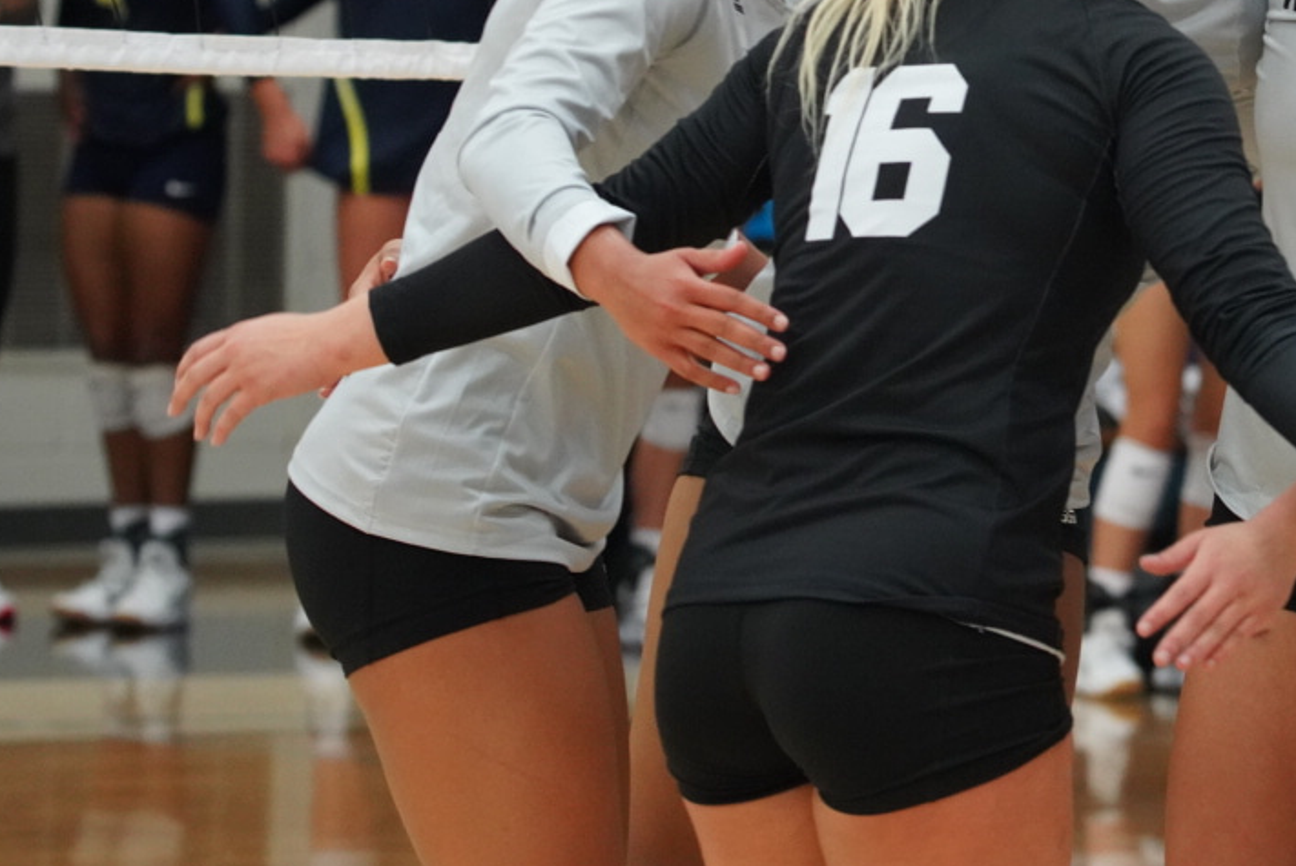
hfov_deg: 6.0
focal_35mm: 341
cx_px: 1198
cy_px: -20
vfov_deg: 4.0
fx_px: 12283
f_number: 6.3
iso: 4000
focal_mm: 150
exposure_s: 1/250
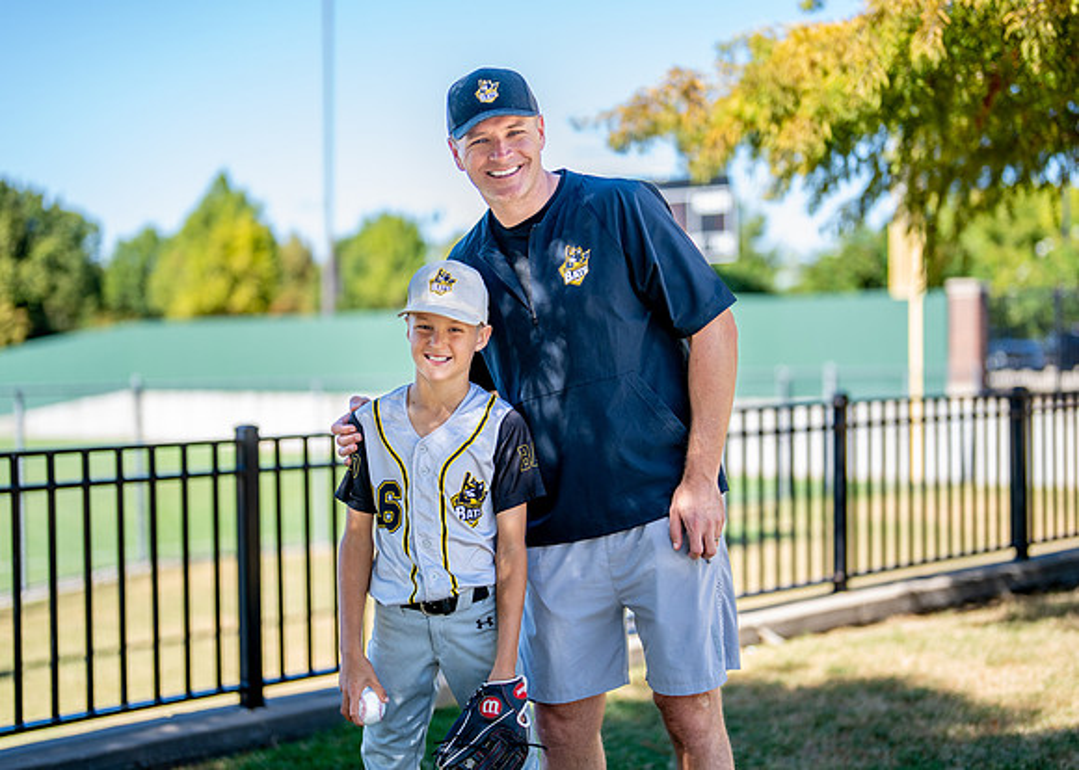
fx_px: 1822
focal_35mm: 59
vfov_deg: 23.9
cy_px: 377
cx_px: 553
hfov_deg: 33.0
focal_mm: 50
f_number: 1.2
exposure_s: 1/1600
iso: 100
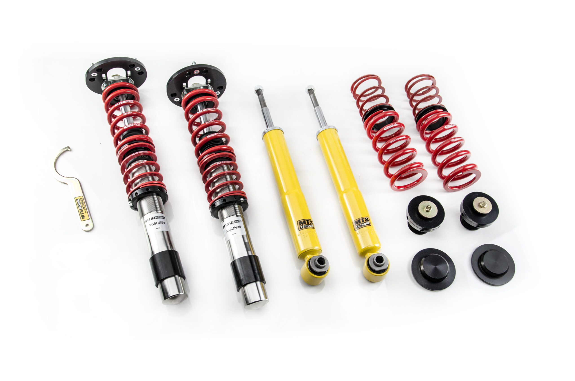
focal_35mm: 33
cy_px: 190
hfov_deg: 57.3
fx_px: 526
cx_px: 288
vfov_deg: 39.8
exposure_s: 1/125
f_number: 5.6
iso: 320
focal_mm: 22
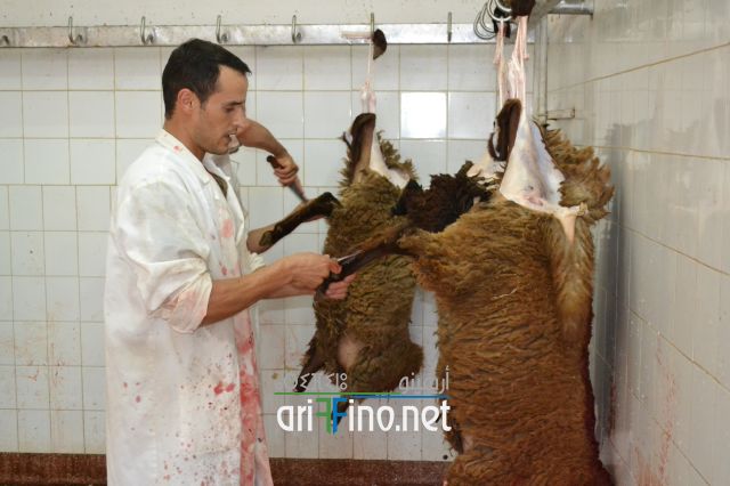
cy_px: 243
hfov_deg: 41.1
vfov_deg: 28.0
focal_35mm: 48
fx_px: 973
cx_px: 365
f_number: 4.8
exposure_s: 1/60
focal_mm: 32
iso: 3200
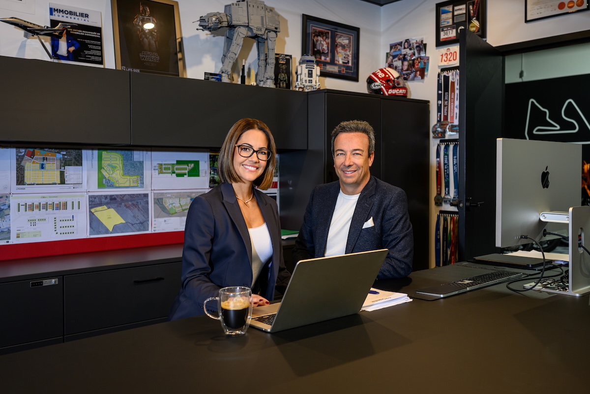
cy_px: 197
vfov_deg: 37.9
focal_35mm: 35
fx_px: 574
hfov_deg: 54.4
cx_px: 295
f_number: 4.5
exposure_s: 1/80
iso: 800
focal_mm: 35
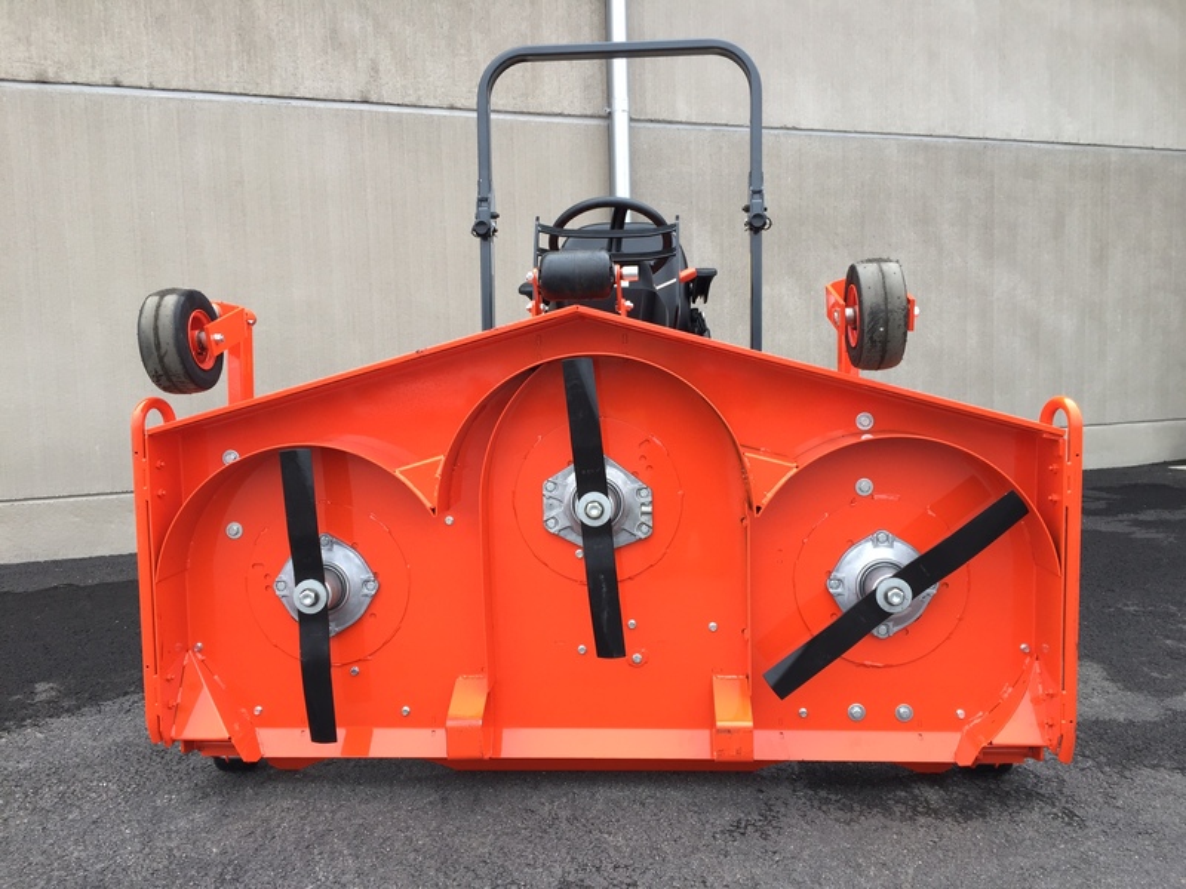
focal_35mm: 29
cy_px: 444
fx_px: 994
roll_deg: +2.0
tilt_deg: -5.5
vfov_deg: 48.2
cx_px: 593
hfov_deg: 61.7
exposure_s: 1/60
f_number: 2.2
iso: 32
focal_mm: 4.15
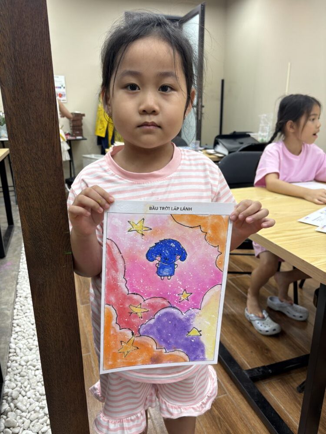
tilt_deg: -16.3
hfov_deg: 53.1
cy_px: 217
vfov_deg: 67.3
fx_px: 326
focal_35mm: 26
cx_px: 163
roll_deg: +0.6
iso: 64
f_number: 1.6
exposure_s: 1/100
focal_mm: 5.96
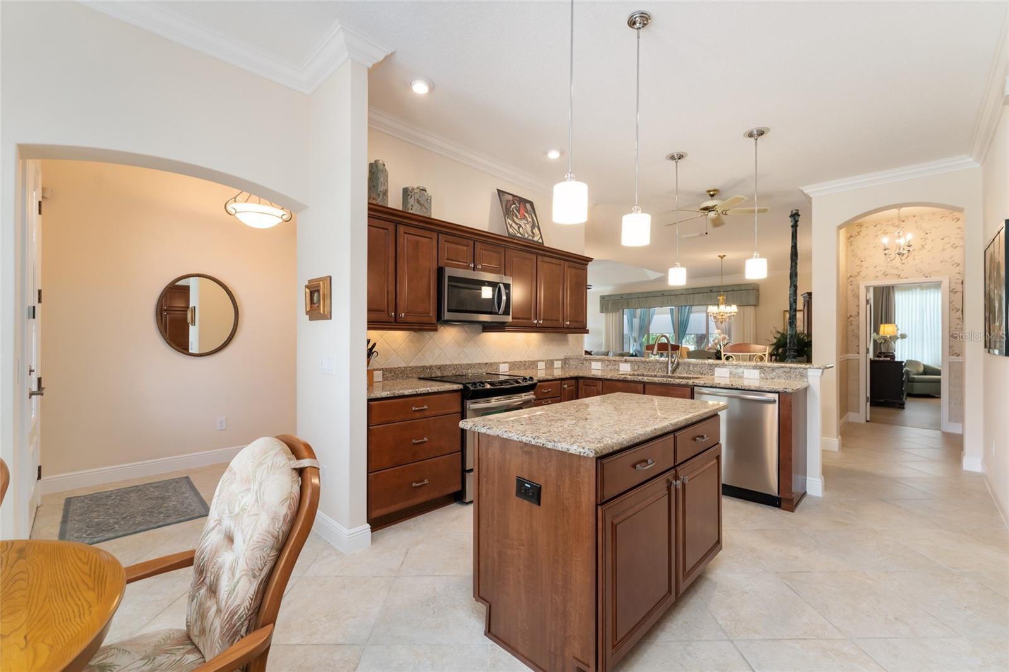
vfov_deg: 76.2
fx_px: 429
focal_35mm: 15
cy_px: 336
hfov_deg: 99.3
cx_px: 504
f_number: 7.1
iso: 400
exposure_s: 1/5
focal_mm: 15.3
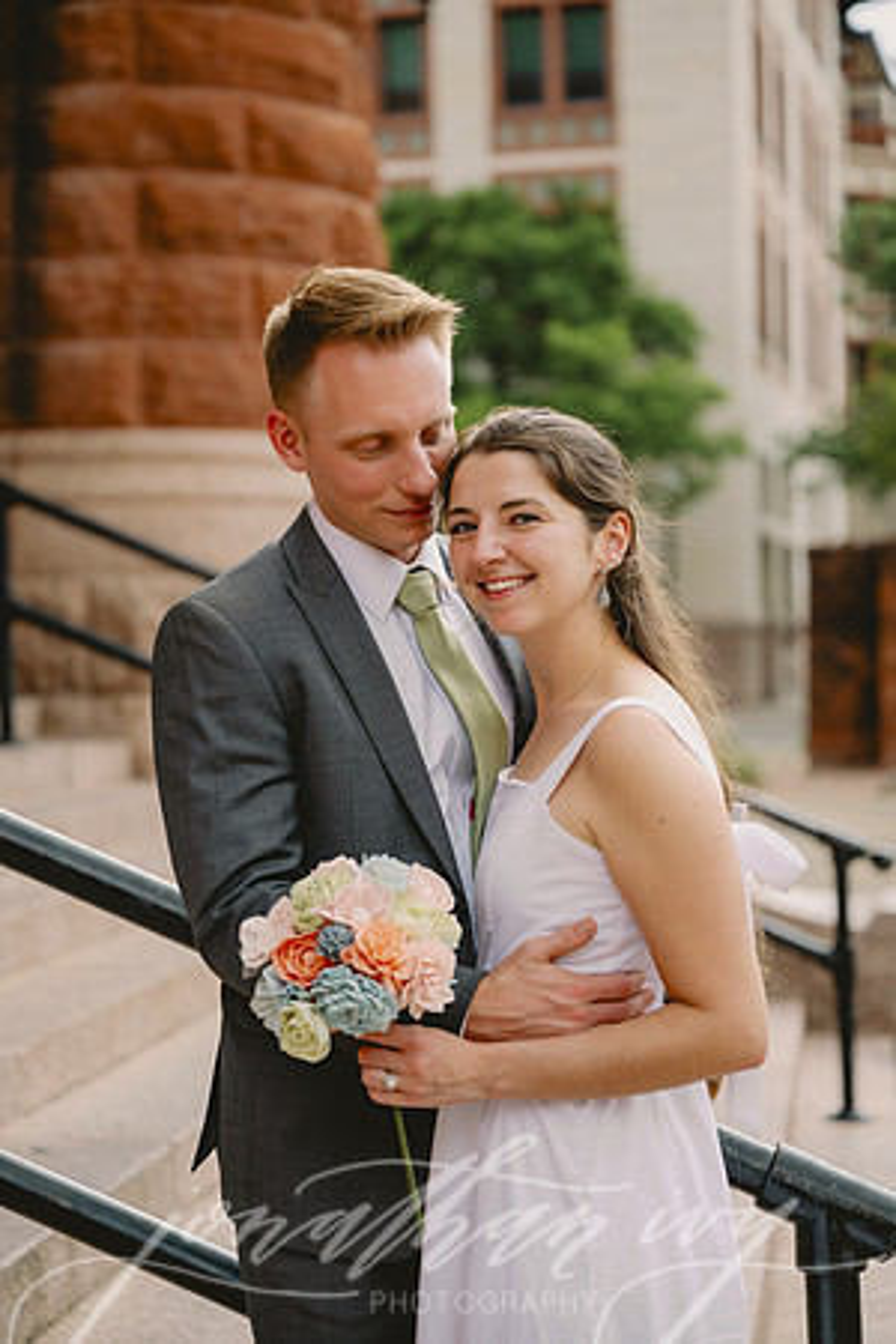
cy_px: 672
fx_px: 2613
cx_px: 448
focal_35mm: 70
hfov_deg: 19.5
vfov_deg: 28.8
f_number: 2.8
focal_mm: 70
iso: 400
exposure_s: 1/1600
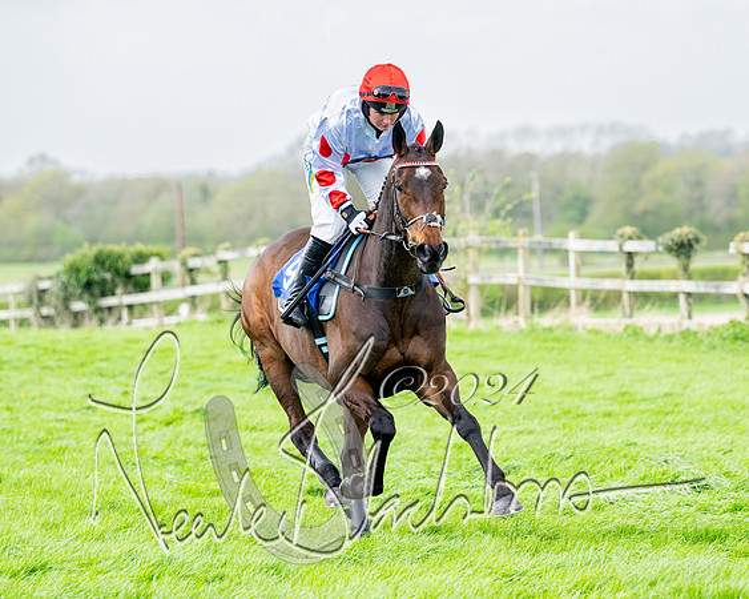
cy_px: 331
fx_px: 5577
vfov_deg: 6.1
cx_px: 482
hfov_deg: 7.7
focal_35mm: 252
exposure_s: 1/1000
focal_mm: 150
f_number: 4
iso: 400
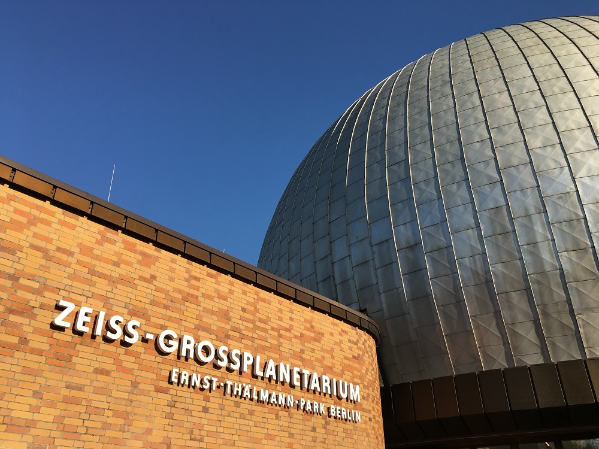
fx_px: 502
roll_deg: +0.1
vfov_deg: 48.2
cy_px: 224
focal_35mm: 29
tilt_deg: +33.4
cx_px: 300
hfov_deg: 61.7
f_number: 2.2
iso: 25
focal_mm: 4.15
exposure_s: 1/1304
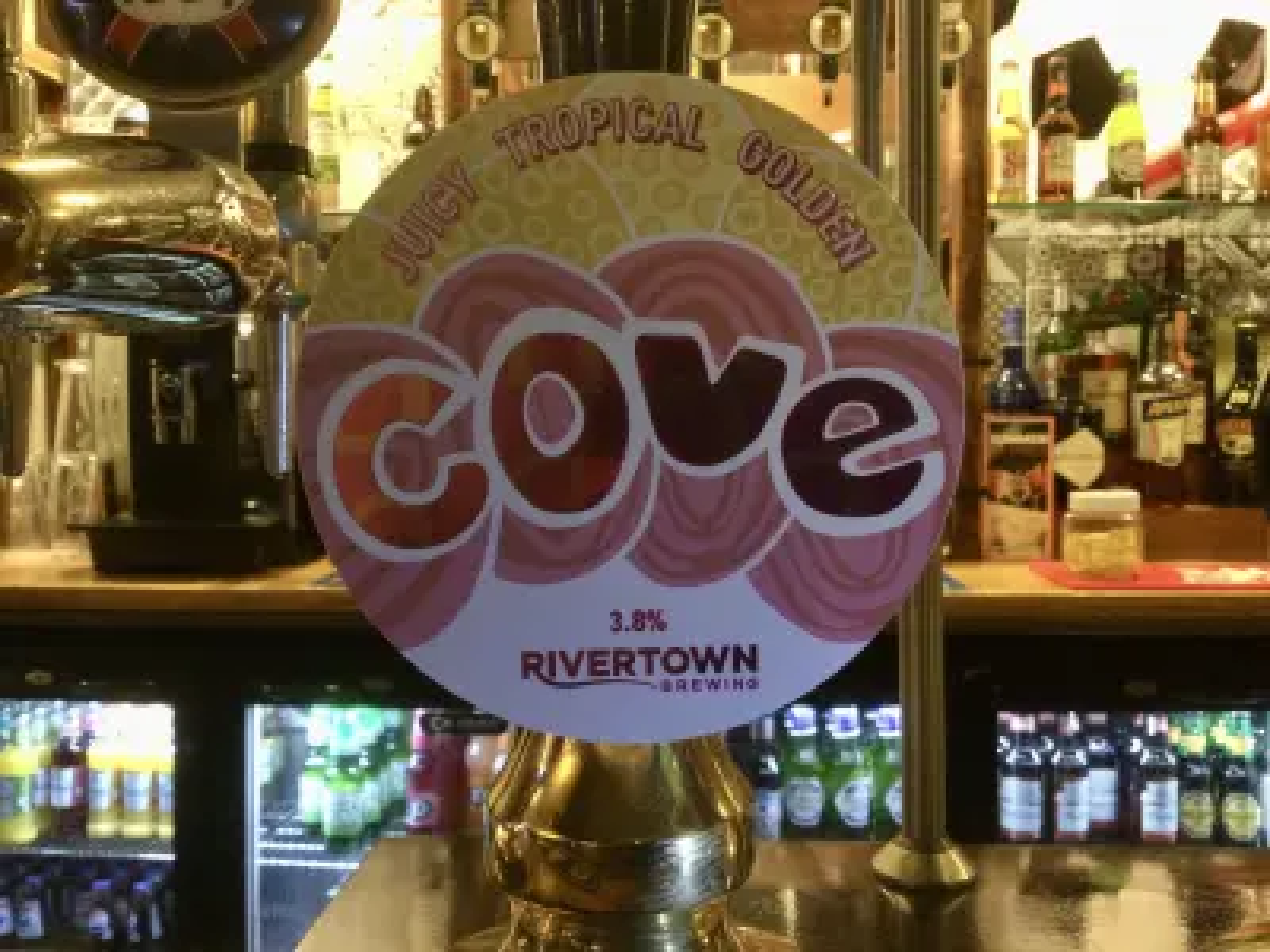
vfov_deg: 45.4
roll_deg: -0.4
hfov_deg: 58.4
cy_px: 476
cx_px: 635
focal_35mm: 31
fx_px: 1137
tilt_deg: -3.0
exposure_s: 1/17
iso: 200
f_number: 2.4
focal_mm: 3.3
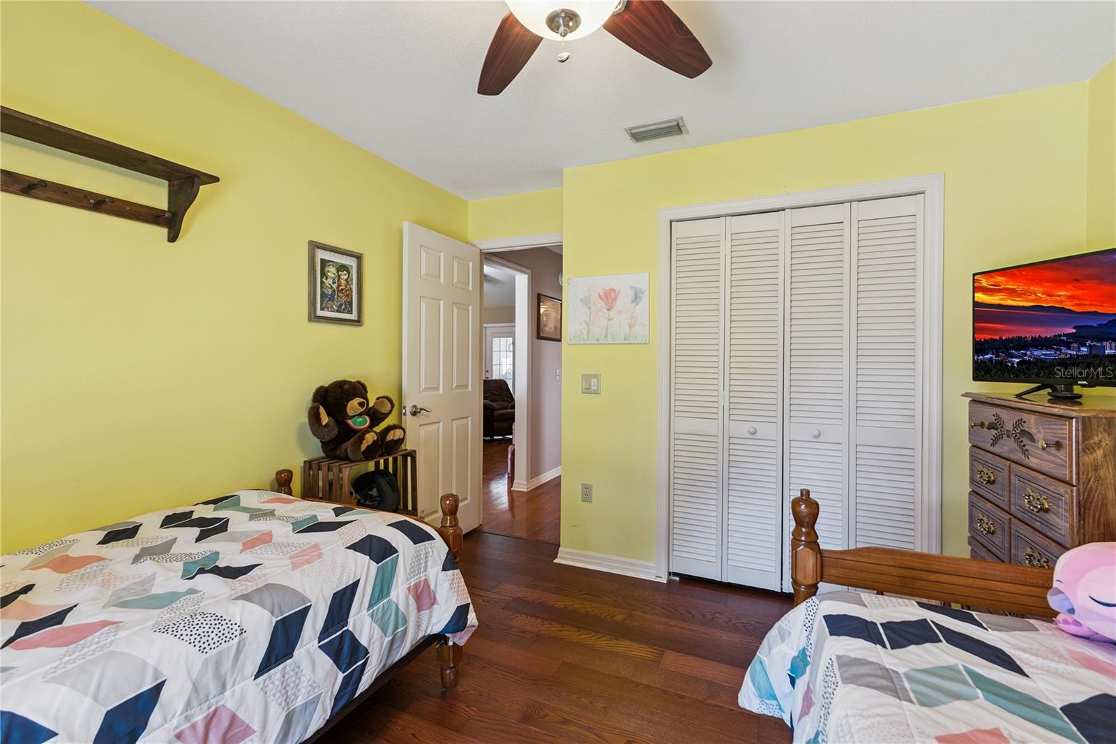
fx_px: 465
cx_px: 558
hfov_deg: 100.4
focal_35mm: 15
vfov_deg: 77.3
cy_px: 372
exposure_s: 1/13
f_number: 2.8
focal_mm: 10
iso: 100
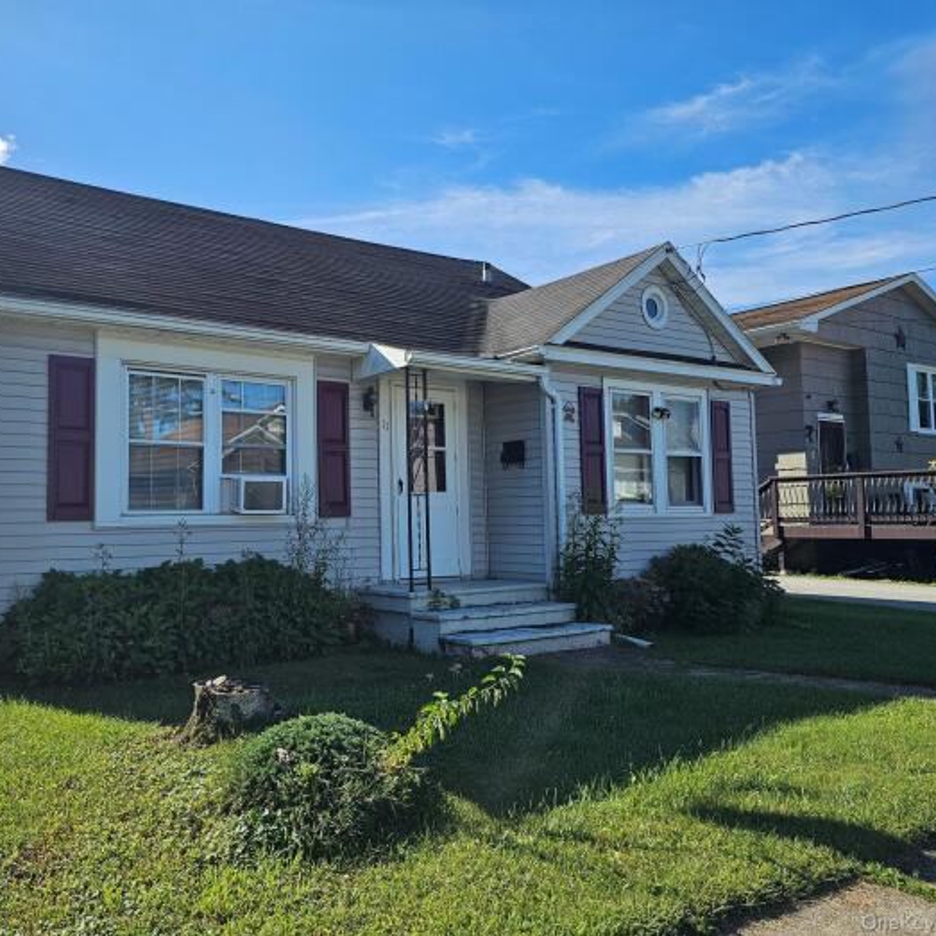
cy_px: 455
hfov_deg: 56.5
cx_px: 345
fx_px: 857
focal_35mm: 28
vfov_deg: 57.3
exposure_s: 1/1132
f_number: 1.7
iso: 20
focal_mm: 6.3
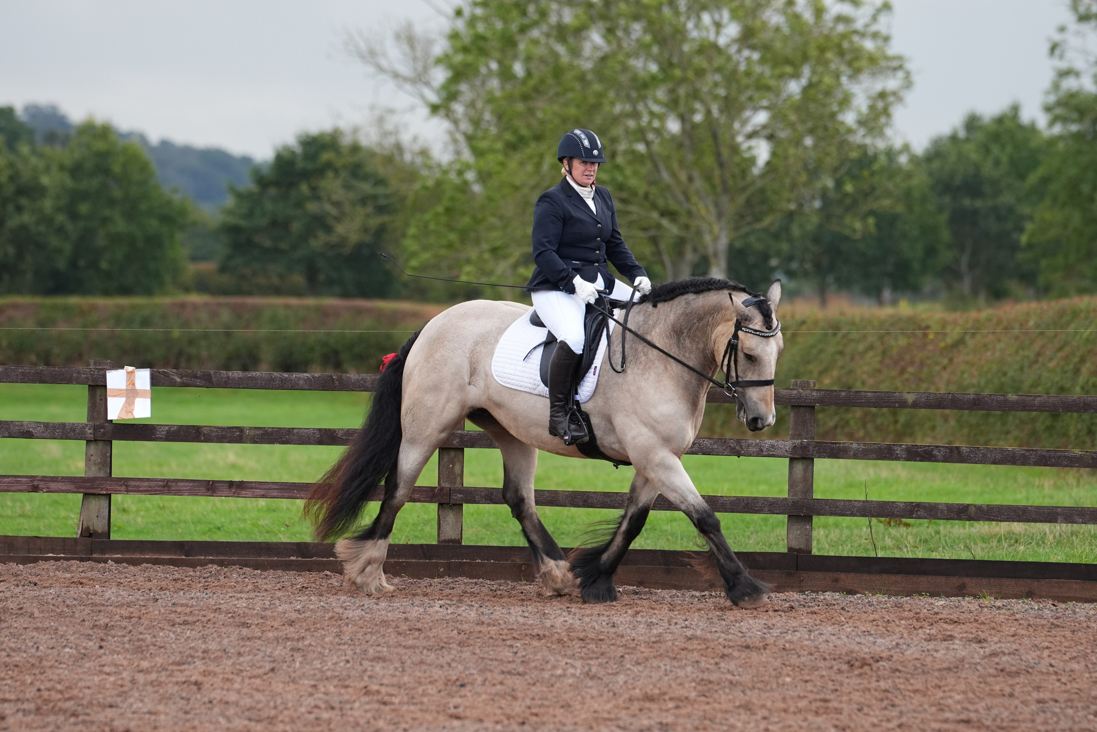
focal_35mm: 300
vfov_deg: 4.6
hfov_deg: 6.9
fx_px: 9142
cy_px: 366
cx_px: 548
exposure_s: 1/1000
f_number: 4
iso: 500
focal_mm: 200
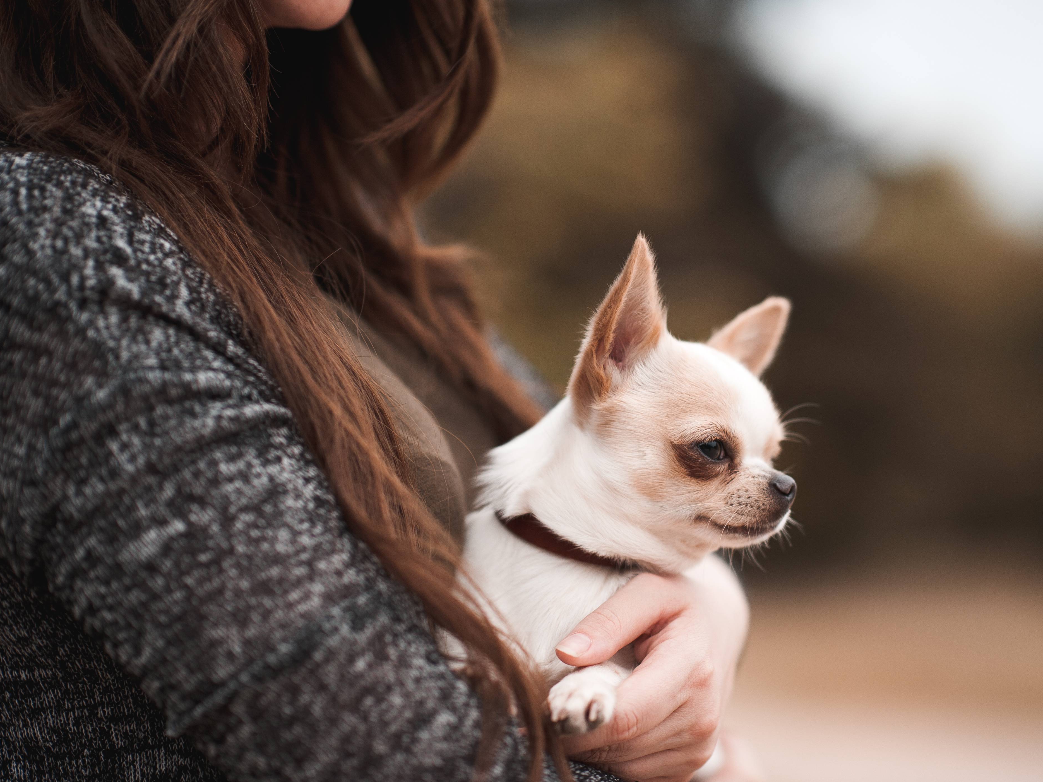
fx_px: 2802
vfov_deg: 15.9
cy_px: 393
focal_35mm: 93
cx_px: 583
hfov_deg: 21.1
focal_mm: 85
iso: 320
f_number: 2
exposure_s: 1/1000
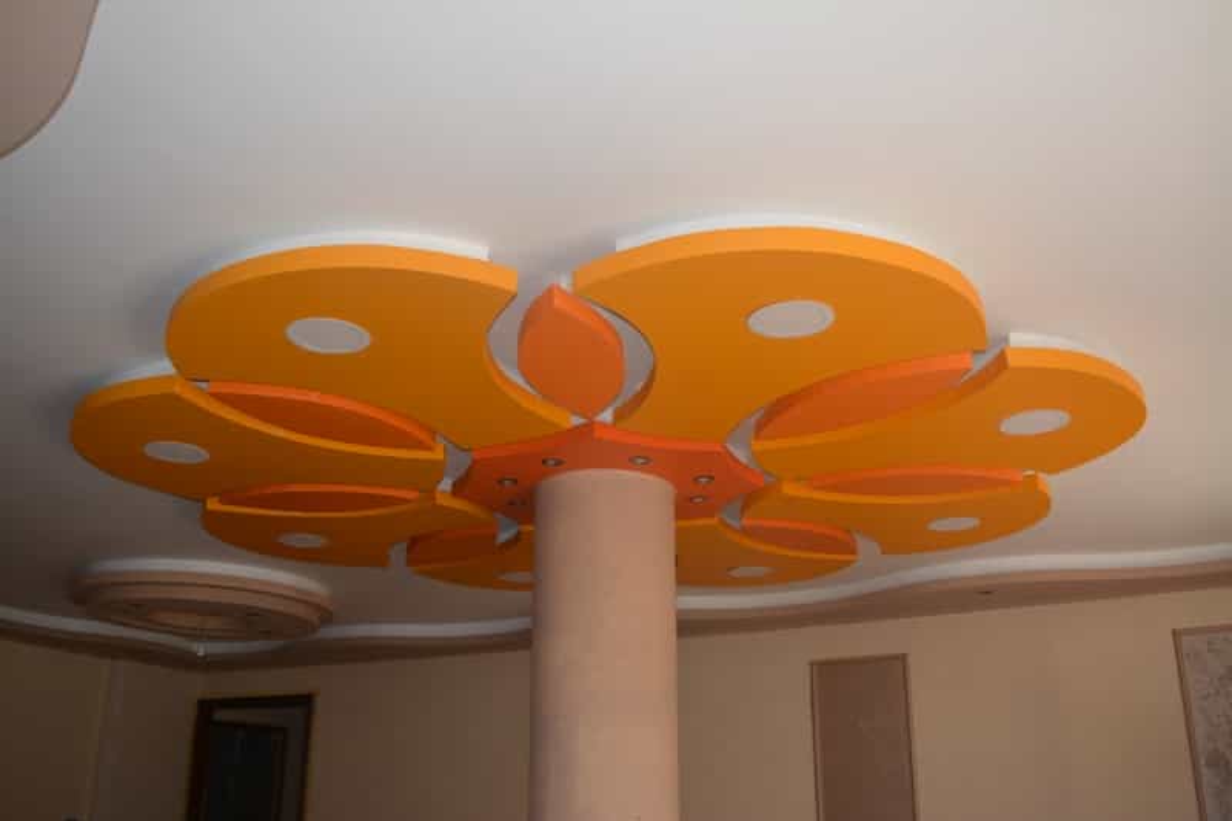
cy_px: 410
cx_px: 616
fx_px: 1129
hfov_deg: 57.2
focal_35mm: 33
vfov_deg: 40.0
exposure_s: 1/200
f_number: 5
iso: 100
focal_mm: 22
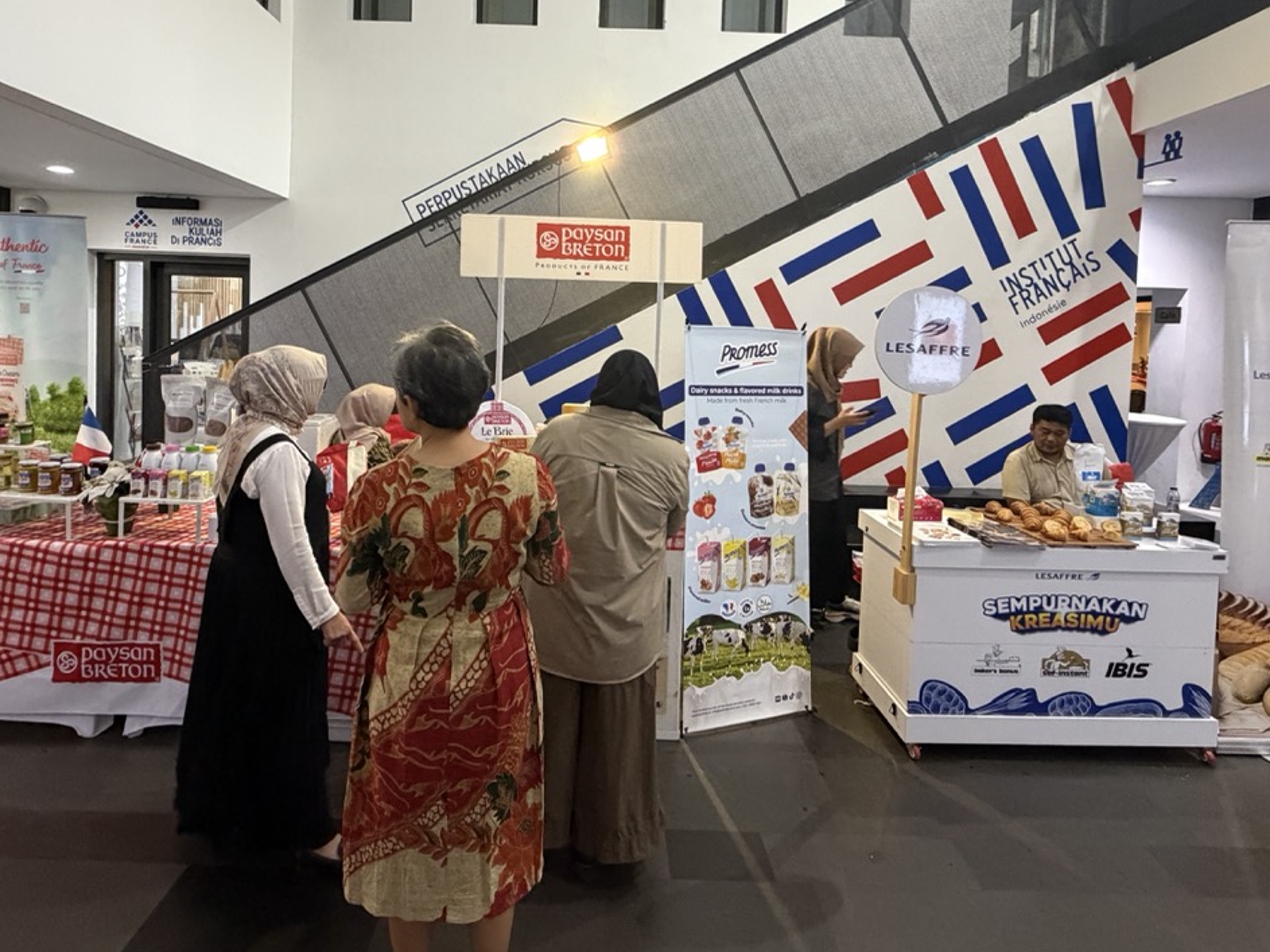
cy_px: 347
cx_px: 602
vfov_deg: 67.4
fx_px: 697
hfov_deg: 84.6
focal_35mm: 19
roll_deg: -1.6
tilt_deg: -1.5
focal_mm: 2.22
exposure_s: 1/50
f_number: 2.2
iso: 500
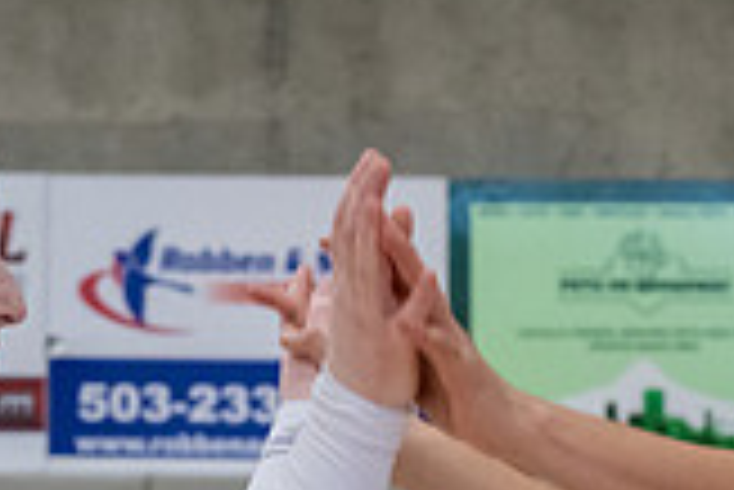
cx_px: 280
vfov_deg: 4.3
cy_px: 536
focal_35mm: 320
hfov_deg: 6.4
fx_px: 6530
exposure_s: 1/400
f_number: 5.6
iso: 3200
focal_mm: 70
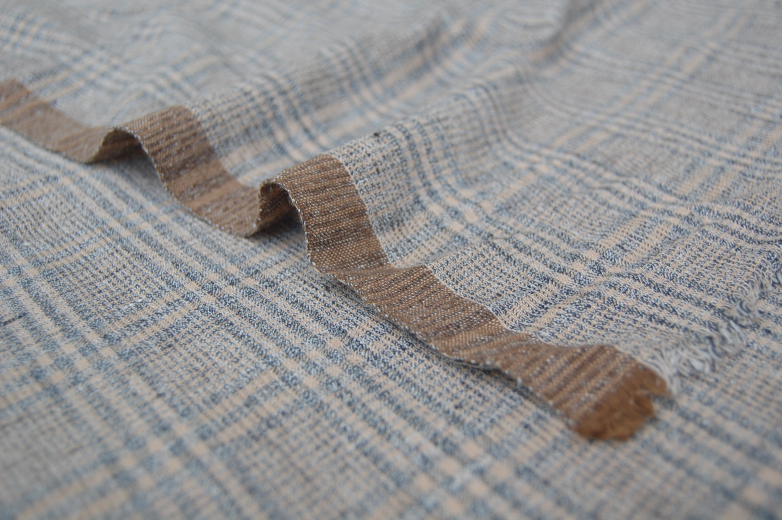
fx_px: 912
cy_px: 260
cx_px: 391
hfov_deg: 46.4
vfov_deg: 31.8
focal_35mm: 42
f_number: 4.2
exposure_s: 1/125
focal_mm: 28
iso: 200
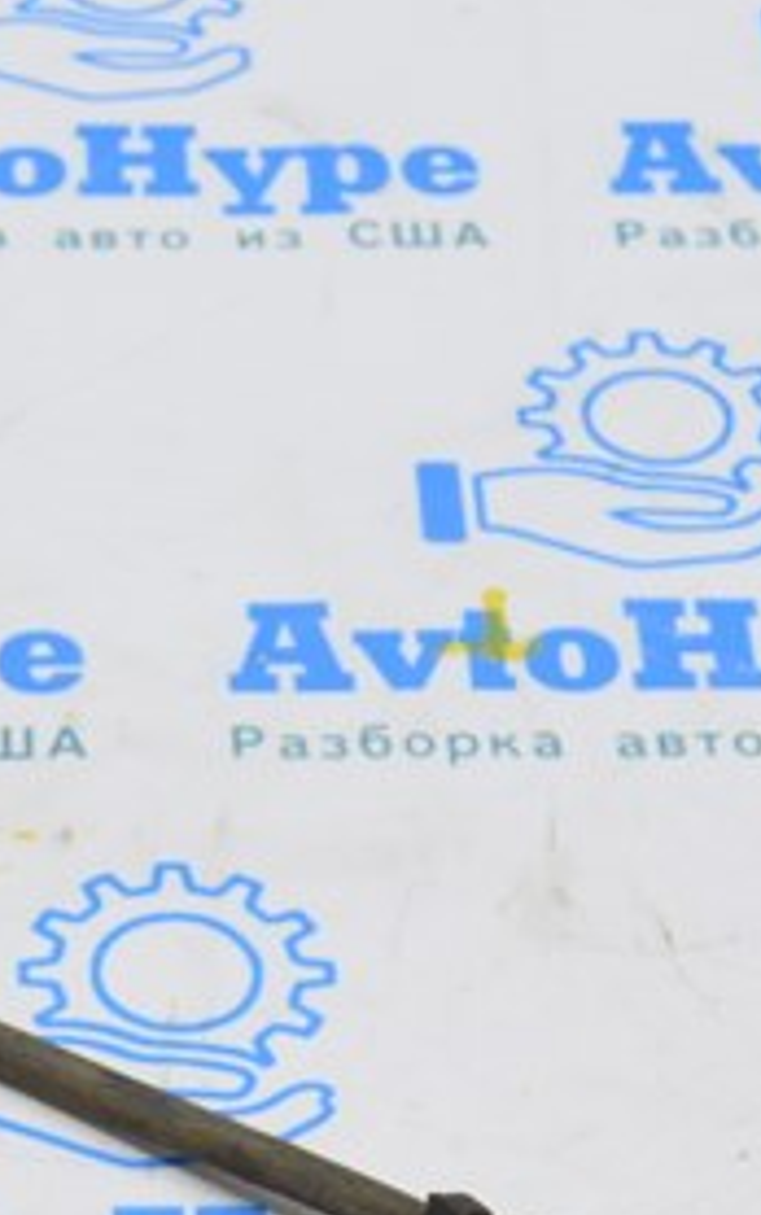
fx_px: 4475
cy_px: 1396
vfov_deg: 15.0
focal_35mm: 135
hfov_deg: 9.7
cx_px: 96
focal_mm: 24
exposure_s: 1/20
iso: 400
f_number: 5.6
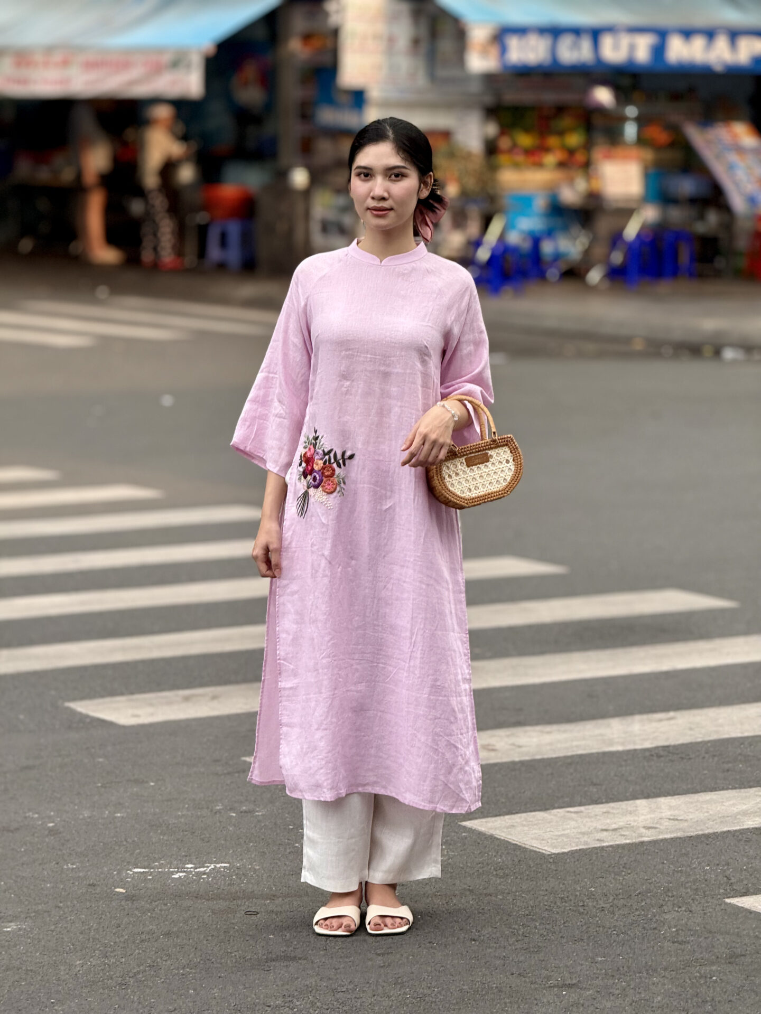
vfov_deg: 16.4
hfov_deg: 12.3
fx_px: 3517
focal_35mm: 120
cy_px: 507
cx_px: 380
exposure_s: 1/197
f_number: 2.8
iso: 64
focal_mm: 15.66
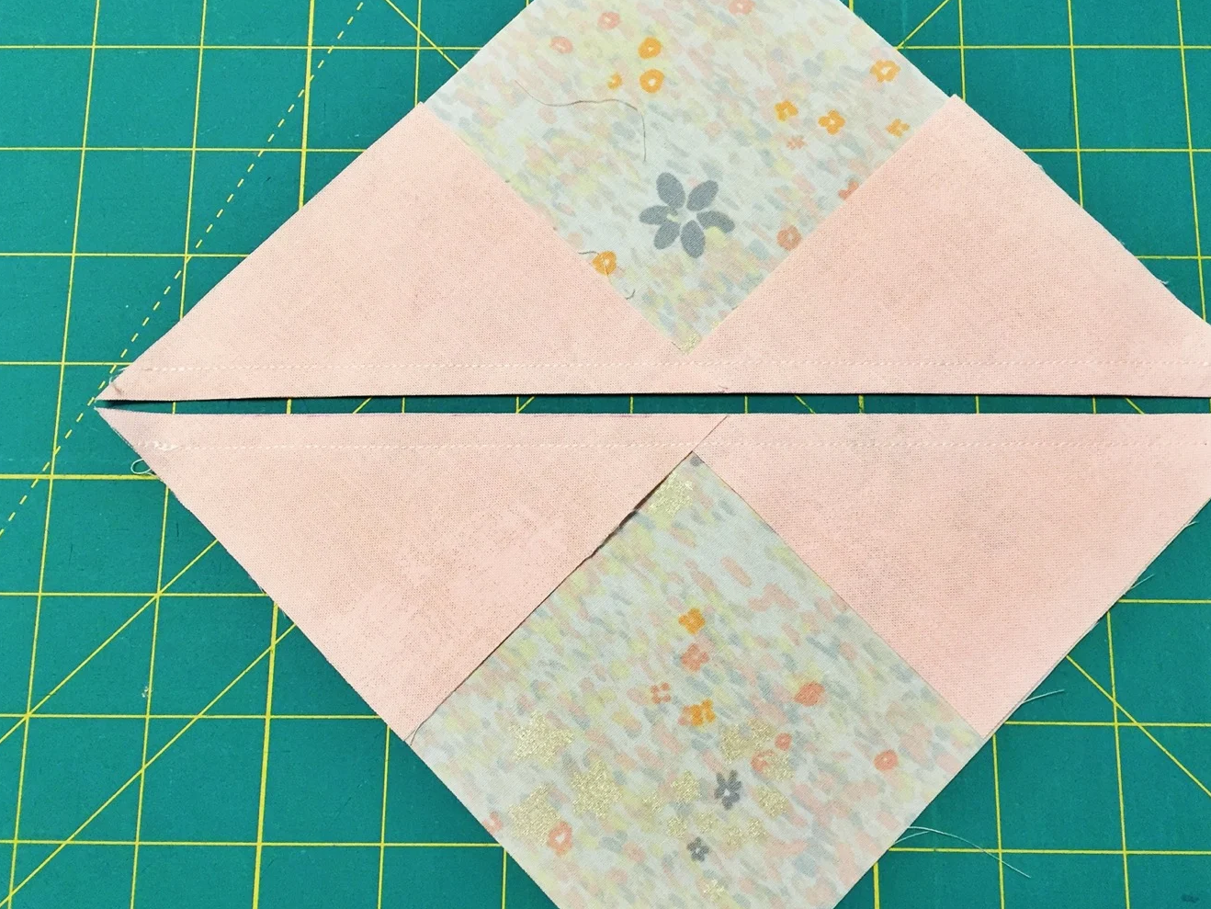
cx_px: 639
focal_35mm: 33
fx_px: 1155
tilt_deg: -79.6
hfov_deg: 55.3
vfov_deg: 42.9
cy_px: 420
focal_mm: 4.15
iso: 160
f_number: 2.2
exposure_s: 1/33
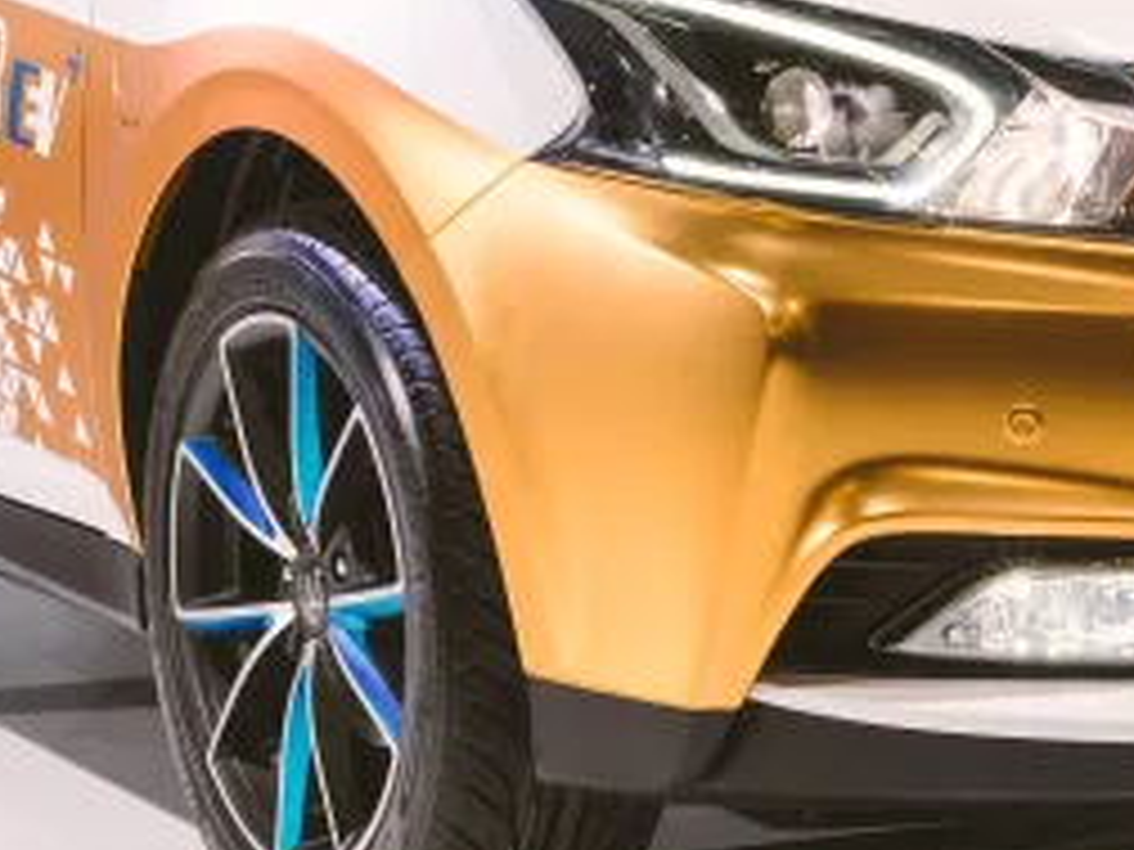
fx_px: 1998
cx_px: 832
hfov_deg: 31.2
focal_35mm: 61
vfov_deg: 23.4
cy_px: 90
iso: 100
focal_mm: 4.3
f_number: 2.2
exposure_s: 1/100
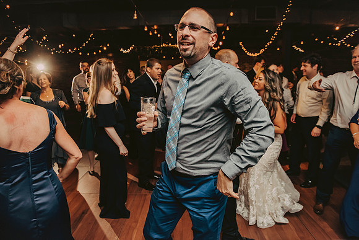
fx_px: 239
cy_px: 120
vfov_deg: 53.2
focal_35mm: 24
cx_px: 180
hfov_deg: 73.7
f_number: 3.2
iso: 2000
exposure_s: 1/200
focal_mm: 24
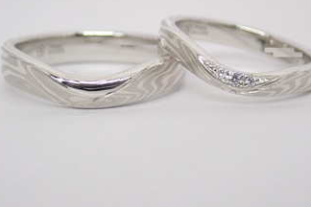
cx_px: 159
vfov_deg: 12.3
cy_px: 64
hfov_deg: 18.4
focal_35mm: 111
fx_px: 959
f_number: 4.1
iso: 200
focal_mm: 13.65
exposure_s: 1/125
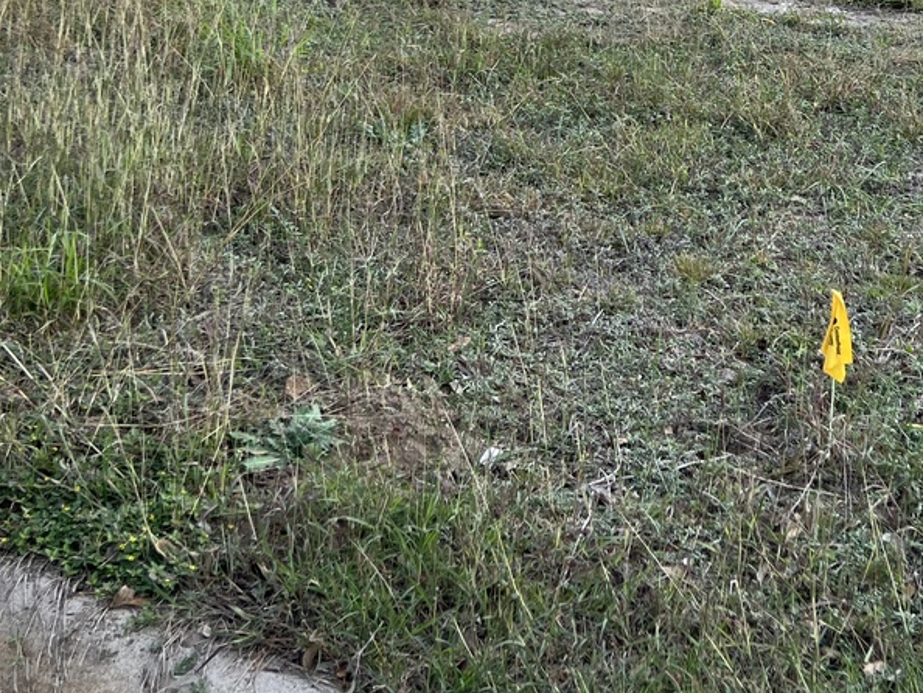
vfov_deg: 22.0
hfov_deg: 30.5
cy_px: -73
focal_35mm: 63
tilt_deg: -10.7
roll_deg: -2.4
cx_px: 595
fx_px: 1681
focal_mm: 5.7
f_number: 1.5
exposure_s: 1/1779
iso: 50
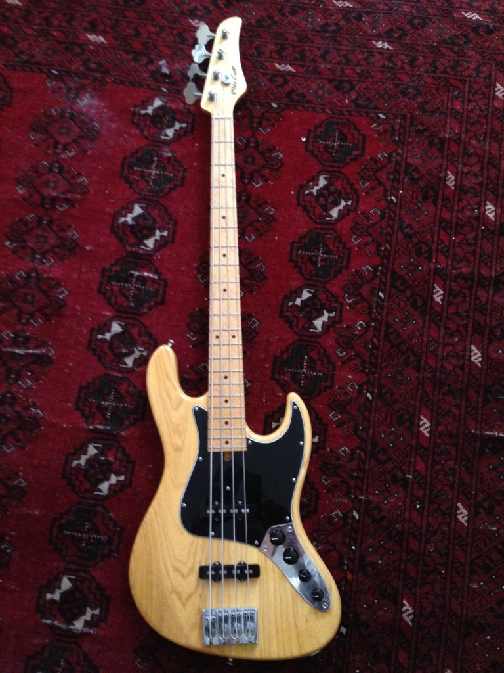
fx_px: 679
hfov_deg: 40.7
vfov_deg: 52.6
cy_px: 336
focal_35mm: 35
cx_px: 252
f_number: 2.4
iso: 400
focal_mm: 4.3
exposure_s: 1/20
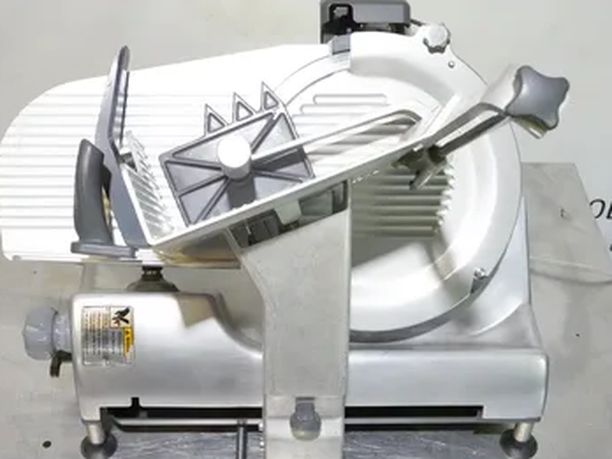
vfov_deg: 28.0
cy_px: 228
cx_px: 276
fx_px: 919
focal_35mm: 52
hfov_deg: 36.8
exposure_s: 1/500
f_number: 4
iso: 10000
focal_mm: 17.53
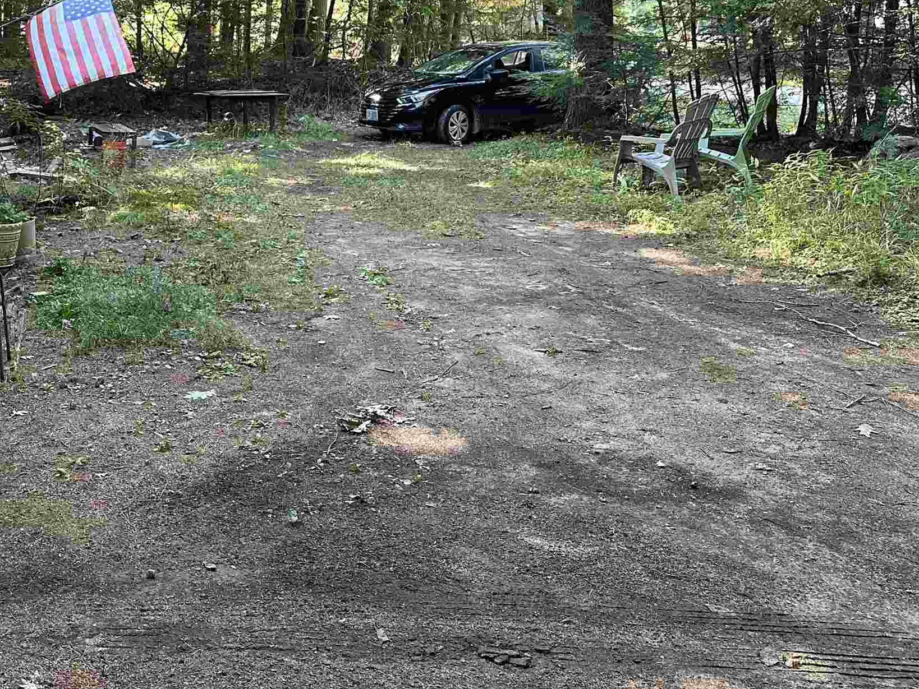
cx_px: 162
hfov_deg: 40.1
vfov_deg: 31.3
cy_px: 132
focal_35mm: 45
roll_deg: +0.5
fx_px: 1195
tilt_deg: -4.3
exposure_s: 1/121
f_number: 1.78
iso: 200
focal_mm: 6.86
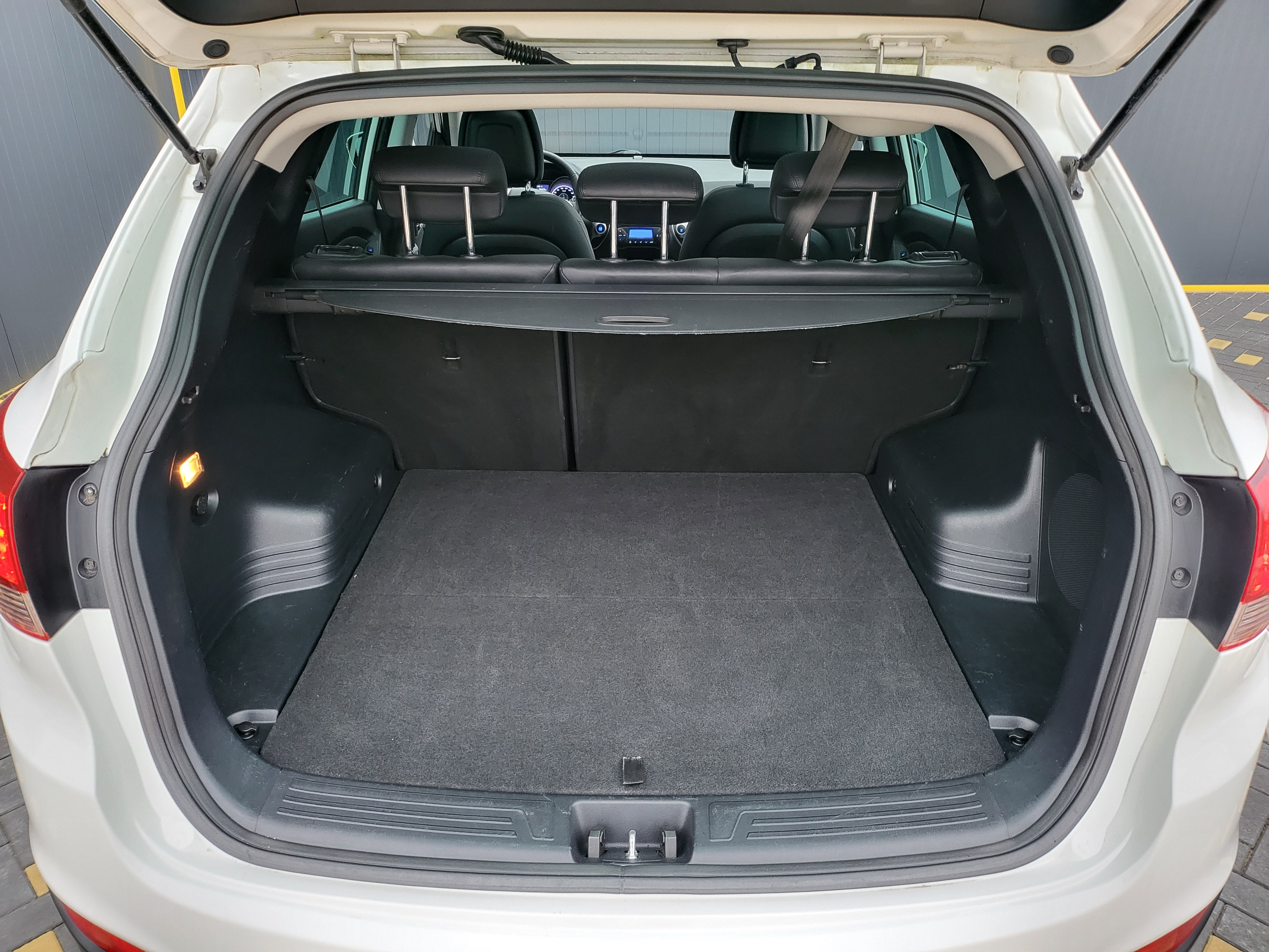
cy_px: 476
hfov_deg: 71.6
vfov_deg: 56.8
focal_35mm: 24
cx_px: 634
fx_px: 880
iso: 640
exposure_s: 1/50
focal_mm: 5
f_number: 1.8
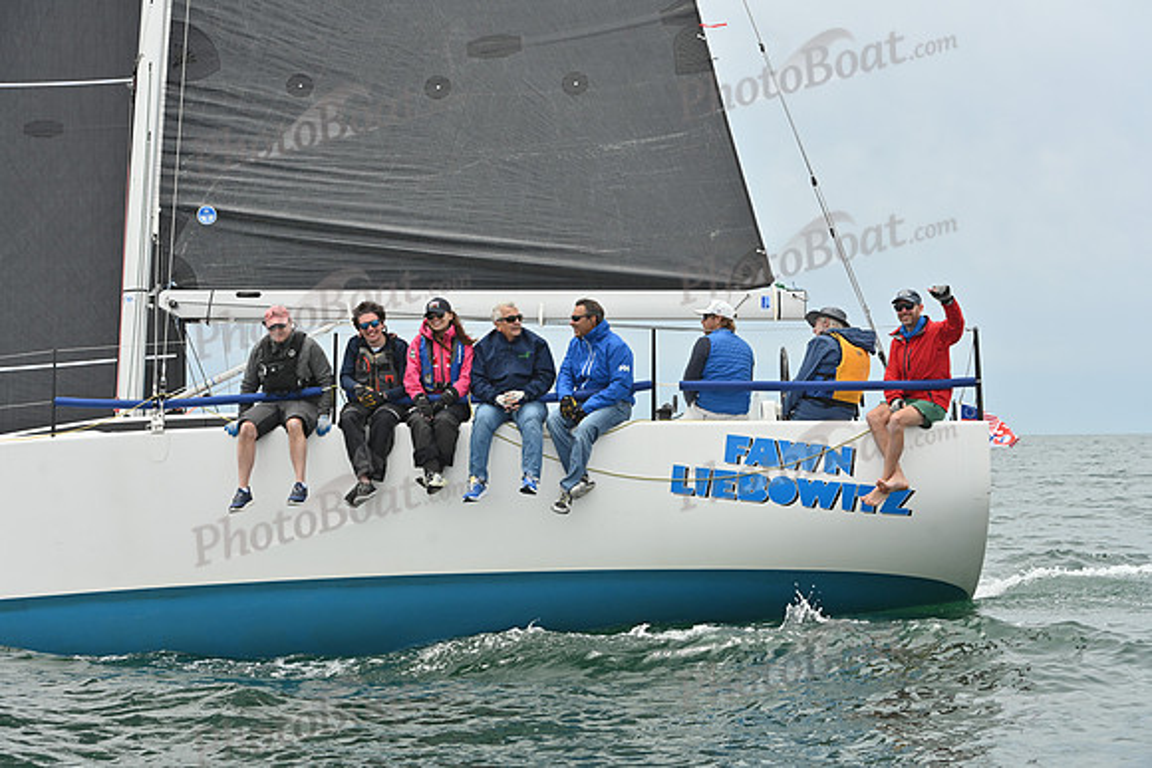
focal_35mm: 70
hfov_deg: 28.8
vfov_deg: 19.5
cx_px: 576
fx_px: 2240
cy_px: 384
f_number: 7.1
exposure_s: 1/1250
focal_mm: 70
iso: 320
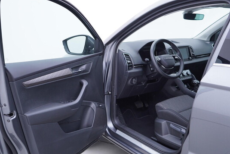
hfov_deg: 51.9
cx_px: 114
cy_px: 79
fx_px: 236
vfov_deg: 36.0
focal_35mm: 37
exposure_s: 1/40
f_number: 2.8
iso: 125
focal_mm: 24
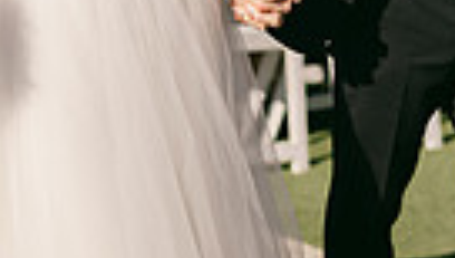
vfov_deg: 7.5
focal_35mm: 156
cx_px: 207
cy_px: -260
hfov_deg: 13.8
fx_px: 1885
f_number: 1.3
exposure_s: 1/10000
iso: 64
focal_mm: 35
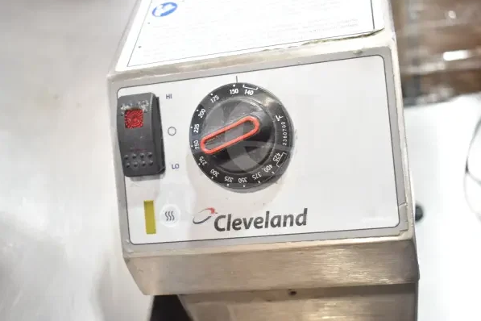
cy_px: 158
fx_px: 615
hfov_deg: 42.7
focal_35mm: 46
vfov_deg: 29.2
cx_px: 244
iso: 720
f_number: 4.2
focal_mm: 30
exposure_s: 1/50
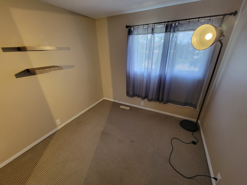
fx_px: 93
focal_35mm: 13
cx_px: 124
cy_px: 92
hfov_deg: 106.2
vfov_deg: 89.9
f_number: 2.2
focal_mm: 2.2
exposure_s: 1/60
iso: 250
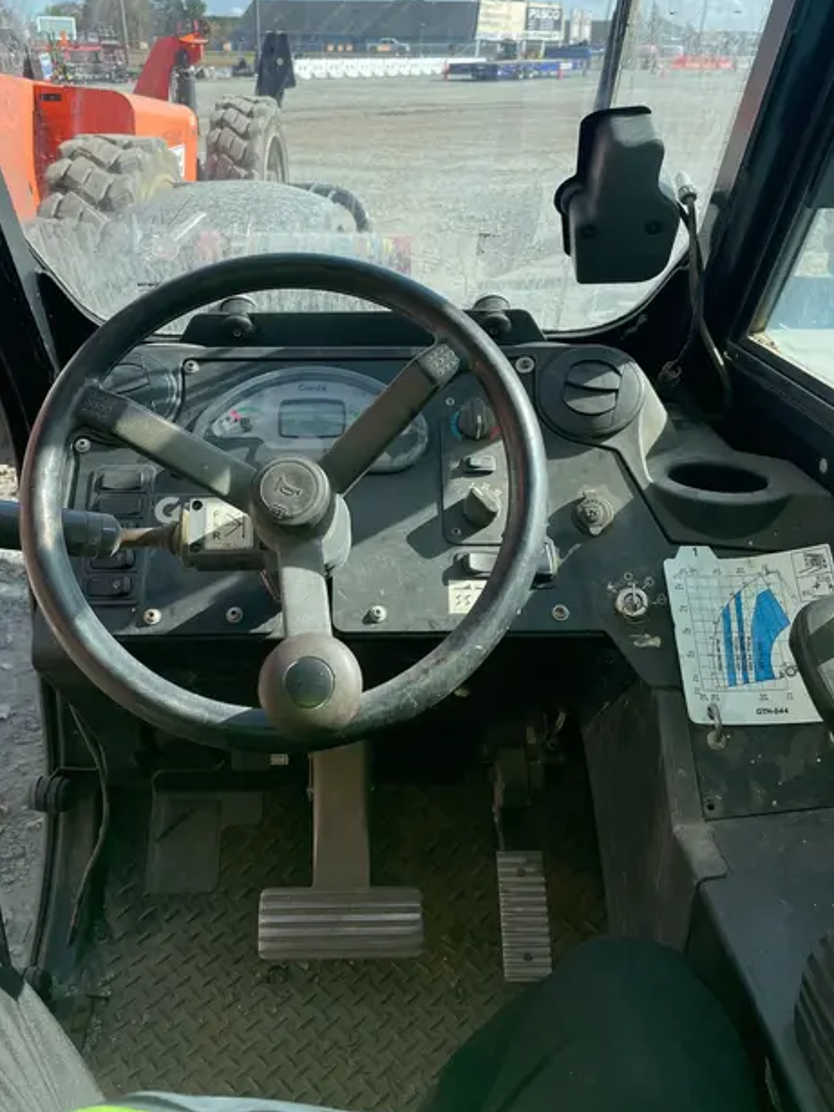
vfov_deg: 58.0
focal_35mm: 31
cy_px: 453
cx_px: 380
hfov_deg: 45.4
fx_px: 996
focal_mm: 4.2
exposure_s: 1/1289
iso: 32
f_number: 1.6
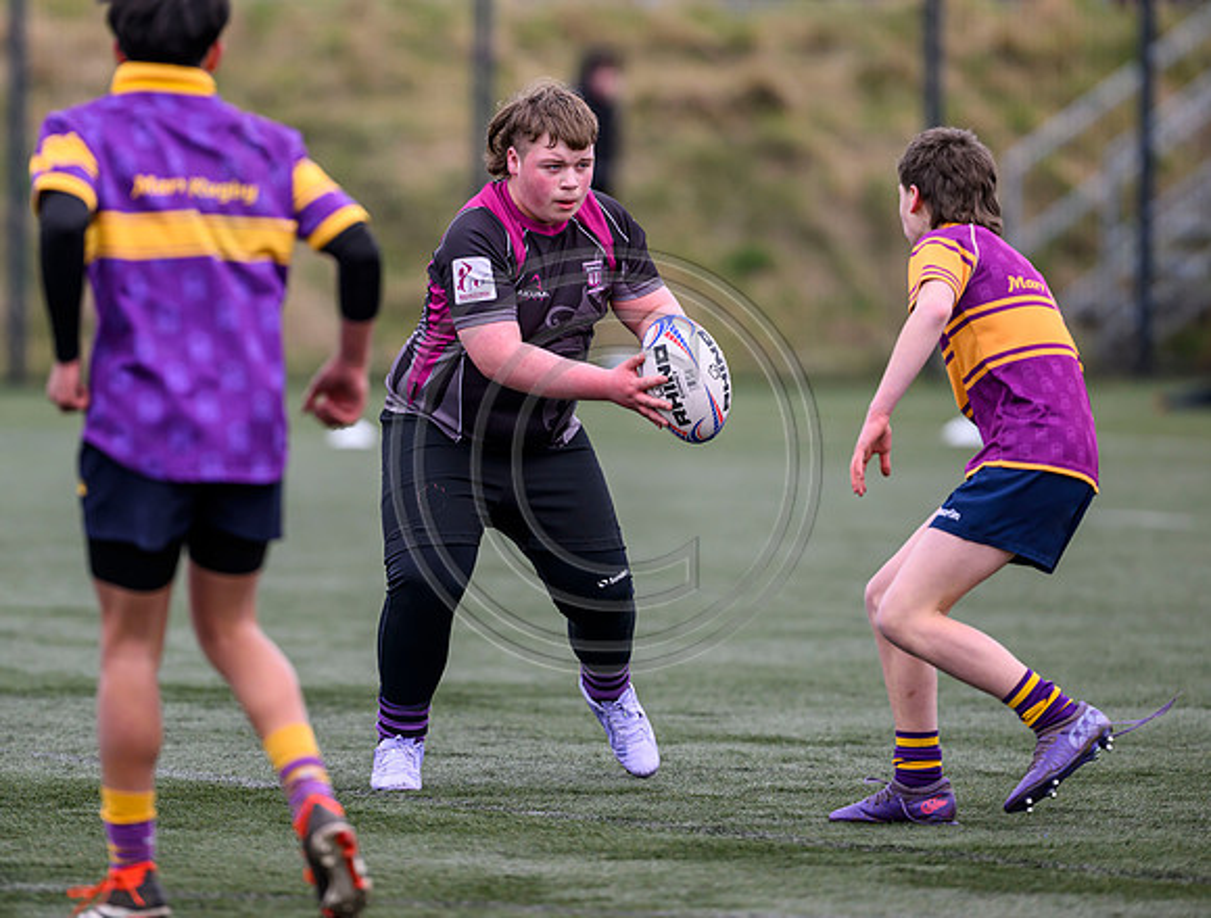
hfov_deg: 4.5
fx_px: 15326
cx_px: 521
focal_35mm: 436
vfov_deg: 3.4
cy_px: 459
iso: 500
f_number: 3.5
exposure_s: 1/1600
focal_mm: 400
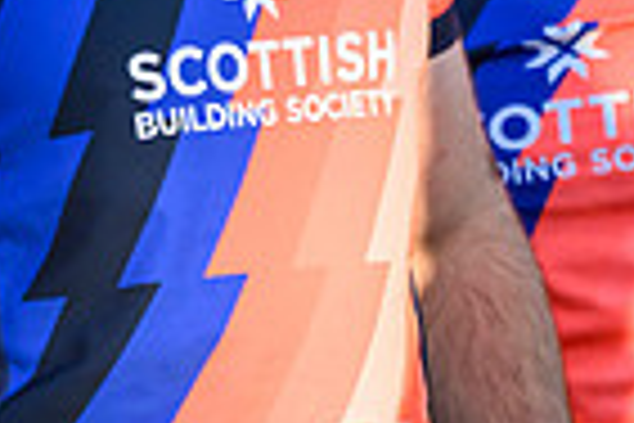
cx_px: -544
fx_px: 40661
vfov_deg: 0.6
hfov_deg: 0.9
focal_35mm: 2309
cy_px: -137
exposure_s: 1/800
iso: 500
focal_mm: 560
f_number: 4
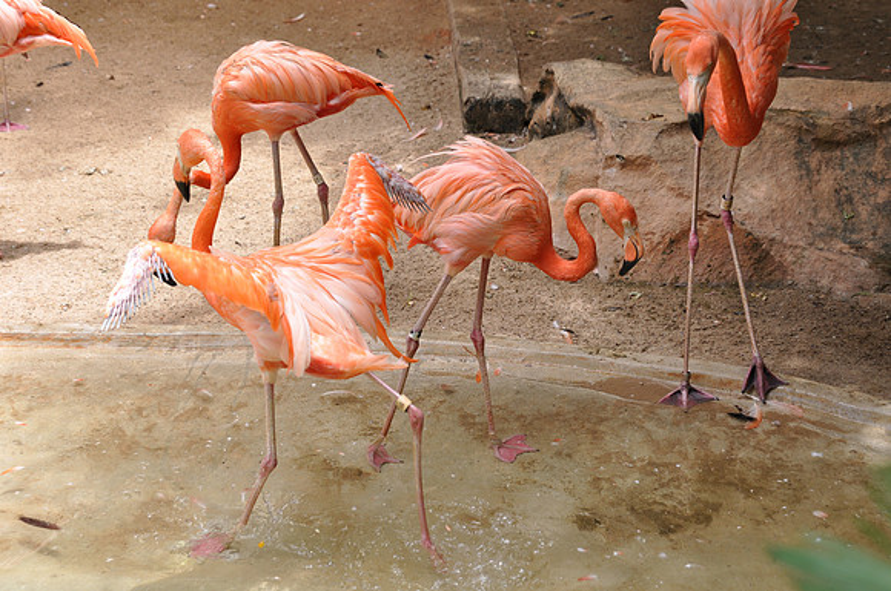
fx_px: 2076
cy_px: 296
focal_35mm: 84
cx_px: 446
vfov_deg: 16.2
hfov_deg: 24.2
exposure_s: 1/500
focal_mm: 56
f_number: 5.6
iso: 250
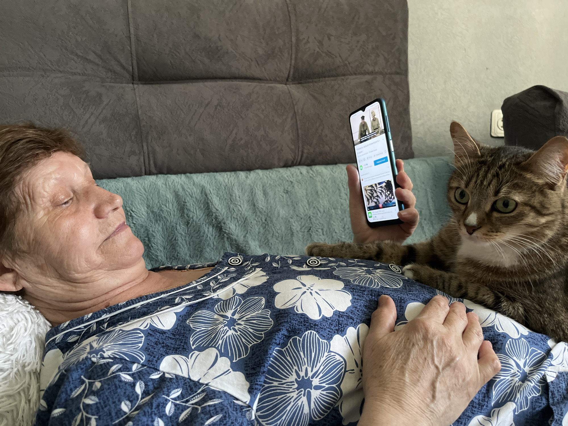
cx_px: 284
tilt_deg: -7.3
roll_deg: +3.2
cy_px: 213
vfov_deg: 53.1
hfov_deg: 67.3
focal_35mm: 26
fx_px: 427
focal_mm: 5.1
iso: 400
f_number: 1.6
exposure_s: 1/60
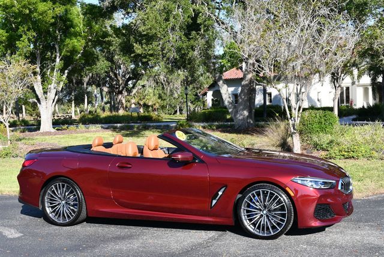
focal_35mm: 48
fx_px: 512
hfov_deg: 41.1
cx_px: 192
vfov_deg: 28.1
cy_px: 128
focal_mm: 24
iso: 200
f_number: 8
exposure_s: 1/250
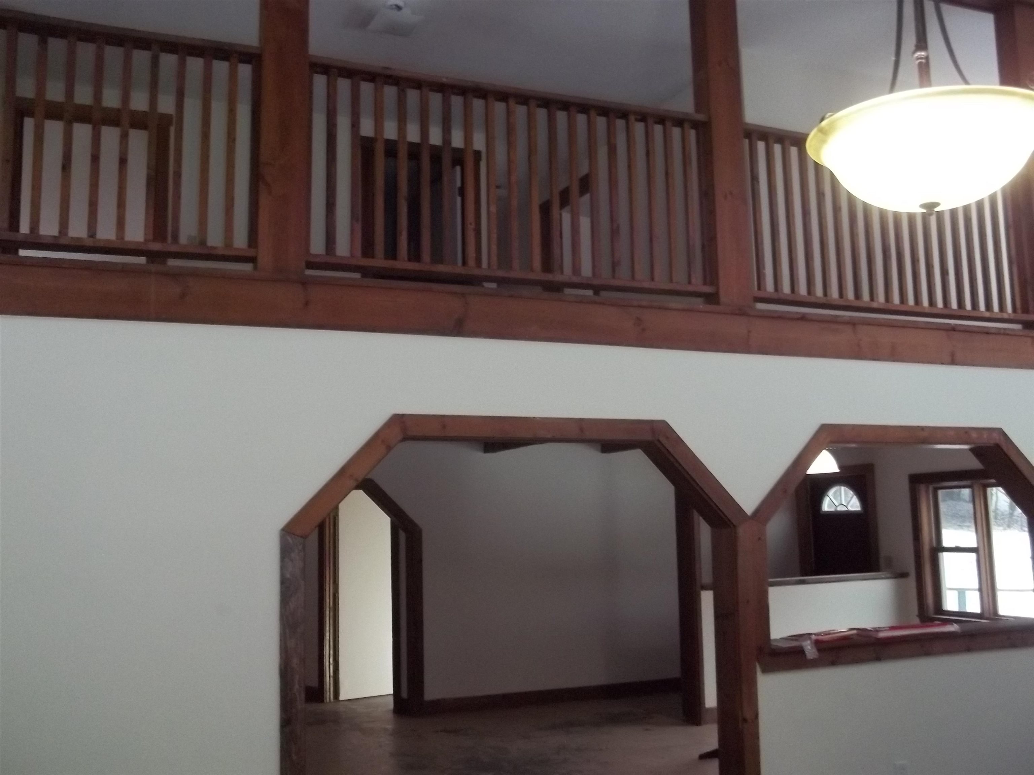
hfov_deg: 55.4
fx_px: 986
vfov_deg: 42.9
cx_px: 517
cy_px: 388
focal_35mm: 33
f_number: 3.3
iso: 320
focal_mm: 5.9
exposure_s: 1/30
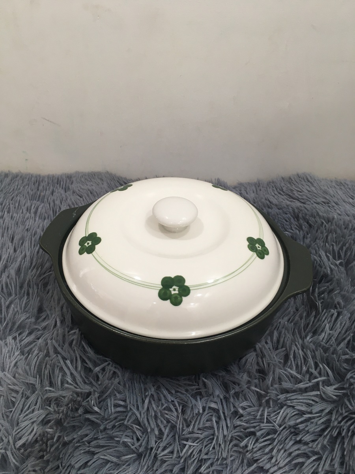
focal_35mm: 29
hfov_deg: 48.2
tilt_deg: -42.9
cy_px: 237
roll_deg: -1.5
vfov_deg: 61.7
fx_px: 397
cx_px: 178
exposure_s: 1/33
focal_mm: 4.15
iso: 64
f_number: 2.2
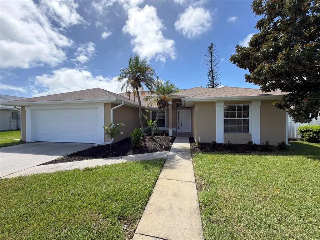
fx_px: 129
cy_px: 120
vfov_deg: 85.7
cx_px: 160
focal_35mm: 14
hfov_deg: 102.1
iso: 40
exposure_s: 1/686
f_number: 2.2
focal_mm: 2.22
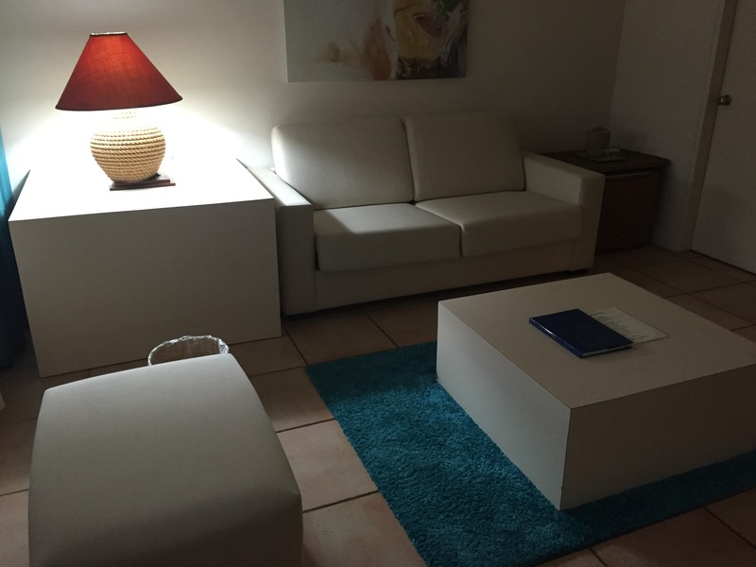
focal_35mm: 29
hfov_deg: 61.7
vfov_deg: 48.2
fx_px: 633
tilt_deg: -20.9
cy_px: 284
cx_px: 378
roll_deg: -1.7
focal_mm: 4.15
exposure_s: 1/17
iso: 250
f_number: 2.2
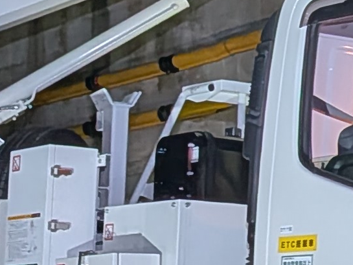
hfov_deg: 11.1
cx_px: 334
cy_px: -37
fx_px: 1795
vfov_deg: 8.4
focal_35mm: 176
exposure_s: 1/32.7
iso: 32
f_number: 1.7
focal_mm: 4.53
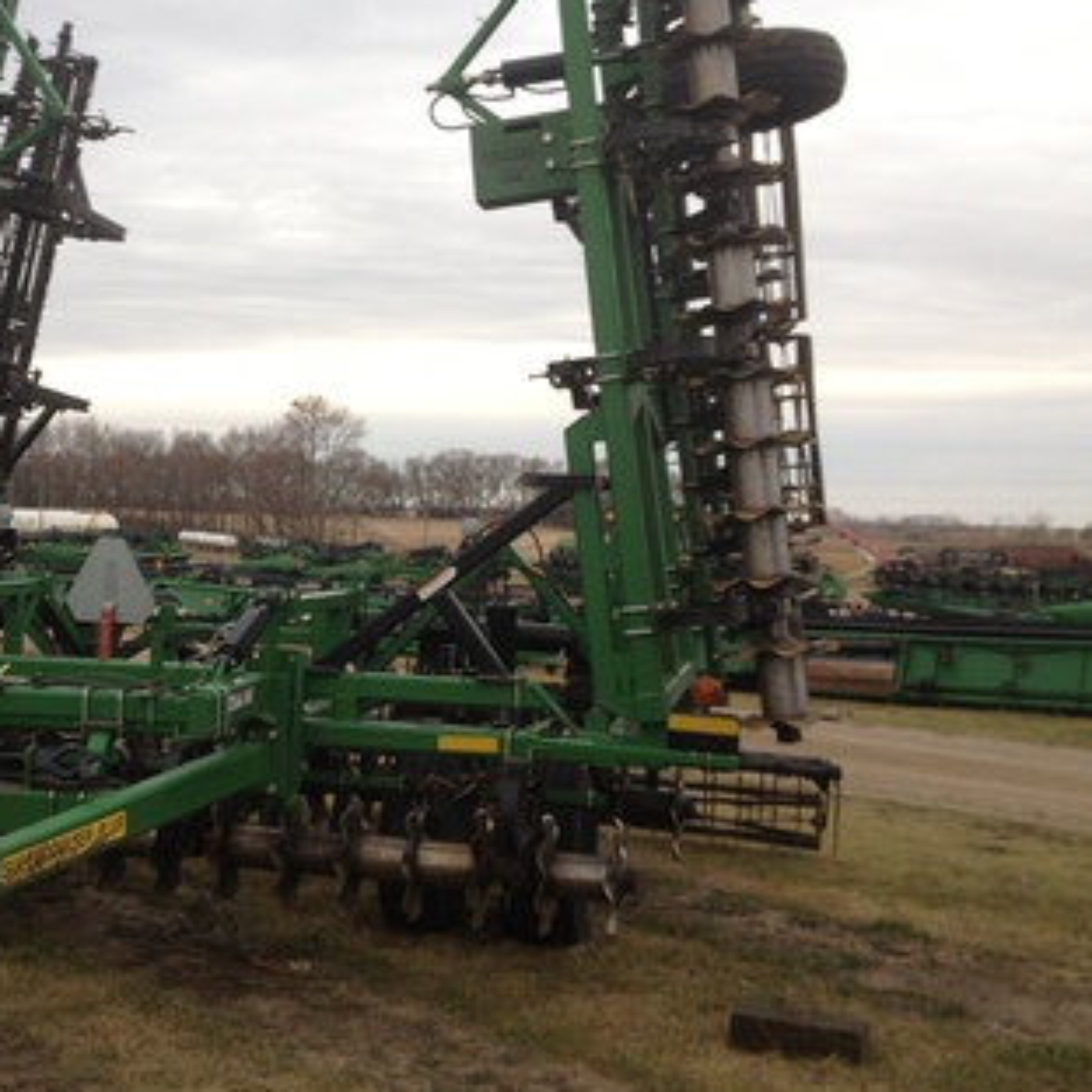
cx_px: 294
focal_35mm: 54
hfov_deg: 31.2
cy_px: 452
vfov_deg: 31.6
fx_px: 1927
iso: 80
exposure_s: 1/120
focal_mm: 4.28
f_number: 2.4
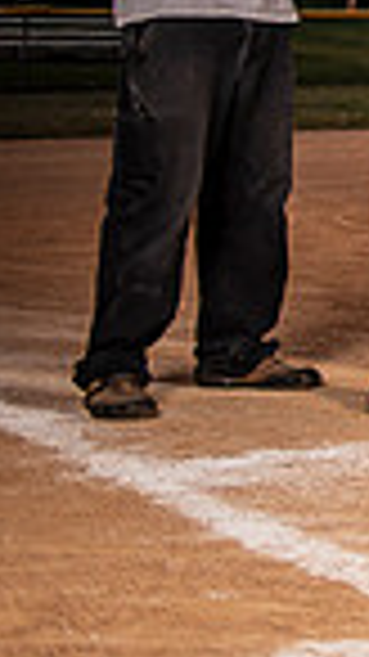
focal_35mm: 132
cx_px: 1233
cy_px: 20
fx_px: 2299
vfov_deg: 16.0
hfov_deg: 7.6
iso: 100
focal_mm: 31
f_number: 4
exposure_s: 1/800
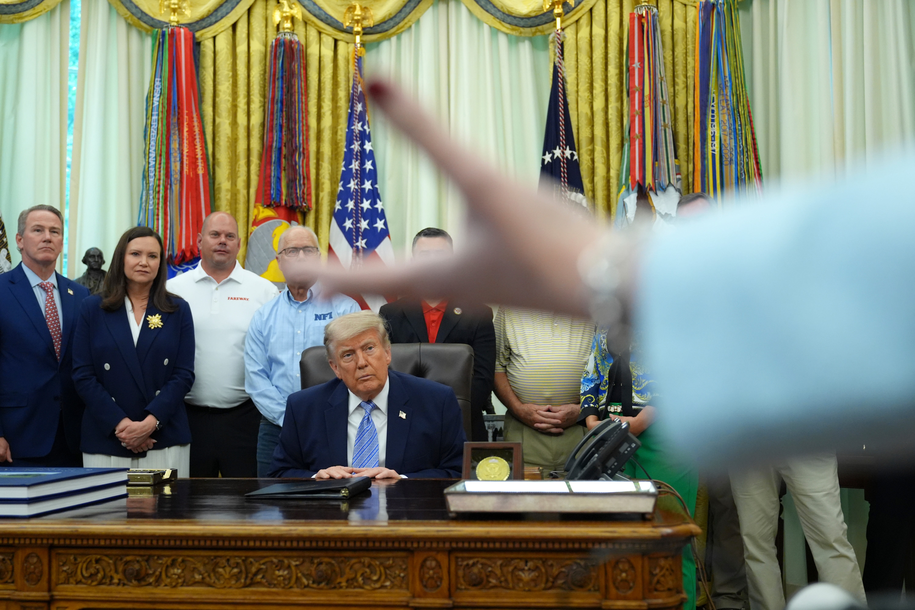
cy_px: 305
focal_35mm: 42
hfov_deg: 46.4
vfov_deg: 31.9
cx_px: 458
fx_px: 1067
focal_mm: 42
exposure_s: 1/320
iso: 3200
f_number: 3.2
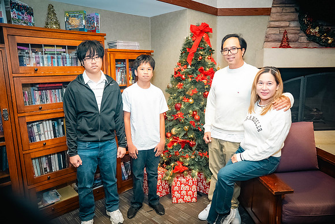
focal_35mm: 24
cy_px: 112
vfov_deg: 53.2
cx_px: 168
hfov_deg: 73.7
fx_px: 223
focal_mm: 24
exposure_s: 1/100
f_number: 2.8
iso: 1600
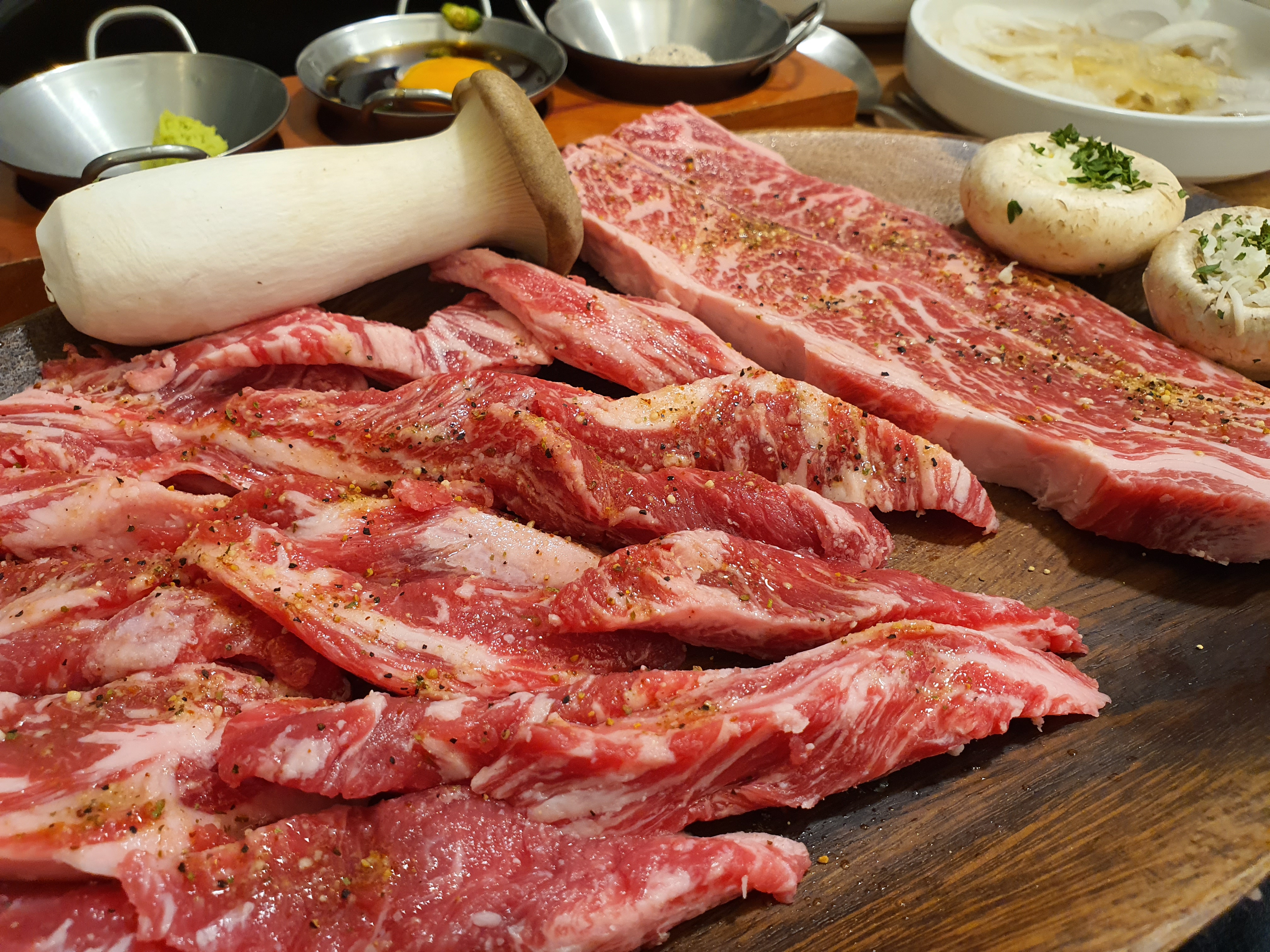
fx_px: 954
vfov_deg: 53.1
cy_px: 476
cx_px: 635
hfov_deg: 67.3
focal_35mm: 26
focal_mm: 4.3
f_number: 2.4
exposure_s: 1/40
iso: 200
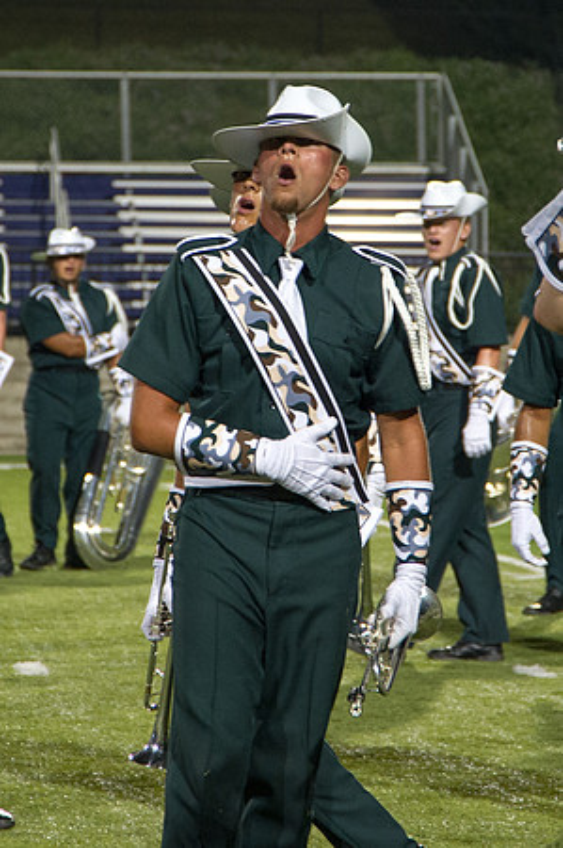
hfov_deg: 5.8
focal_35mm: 235
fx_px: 5526
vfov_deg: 8.8
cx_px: 285
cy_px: 293
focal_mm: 102
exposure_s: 1/160
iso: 2500
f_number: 5.6
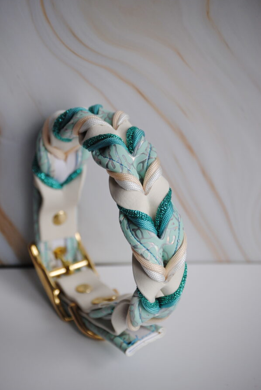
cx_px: 115
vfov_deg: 15.3
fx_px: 1454
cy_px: 200
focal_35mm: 134
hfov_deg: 10.3
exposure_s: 1/160
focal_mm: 78
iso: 200
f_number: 4.5
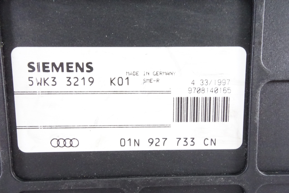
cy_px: 96
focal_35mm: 28
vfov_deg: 46.4
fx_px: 225
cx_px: 144
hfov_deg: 65.5
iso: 6400
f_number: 11
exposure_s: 1/30
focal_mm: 10.4
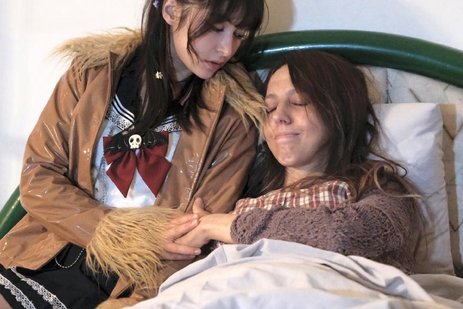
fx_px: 1454
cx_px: 265
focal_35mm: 113
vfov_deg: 12.1
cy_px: 119
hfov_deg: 18.1
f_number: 2.8
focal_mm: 55
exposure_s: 1/125
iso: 10000
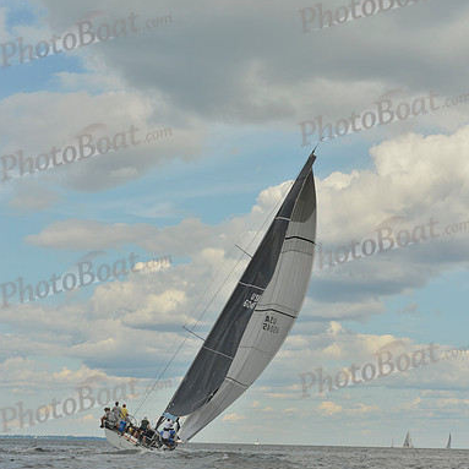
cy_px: 196
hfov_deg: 16.9
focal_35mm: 103
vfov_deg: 16.9
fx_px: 1579
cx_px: 236
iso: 200
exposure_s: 1/1000
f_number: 8
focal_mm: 80
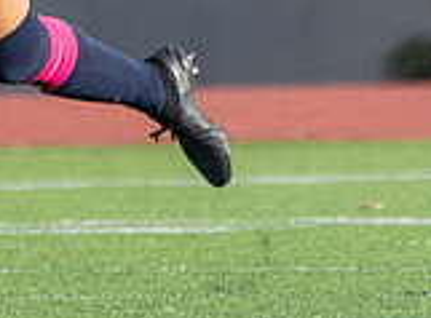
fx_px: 33666
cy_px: -321
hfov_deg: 0.7
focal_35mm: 2718
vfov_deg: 0.5
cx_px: 29
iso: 800
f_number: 8
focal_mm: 560
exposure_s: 1/1250
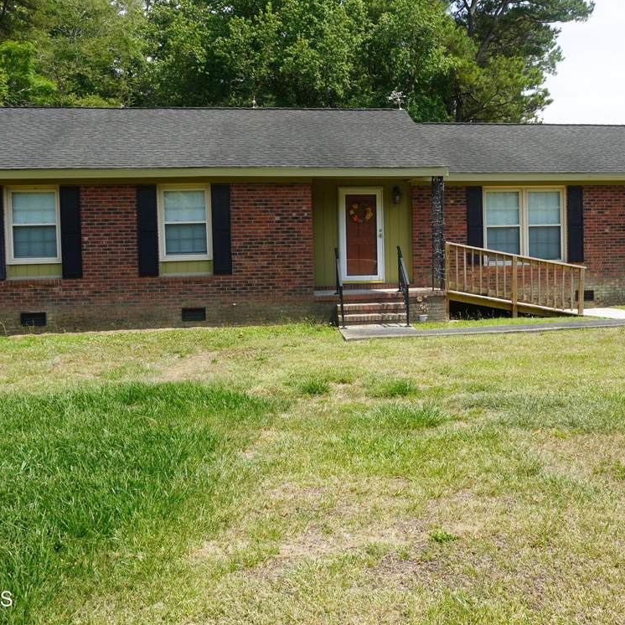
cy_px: 274
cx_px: 396
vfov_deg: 47.1
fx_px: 715
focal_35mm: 35
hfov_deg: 46.7
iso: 100
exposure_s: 1/125
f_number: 8
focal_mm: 16
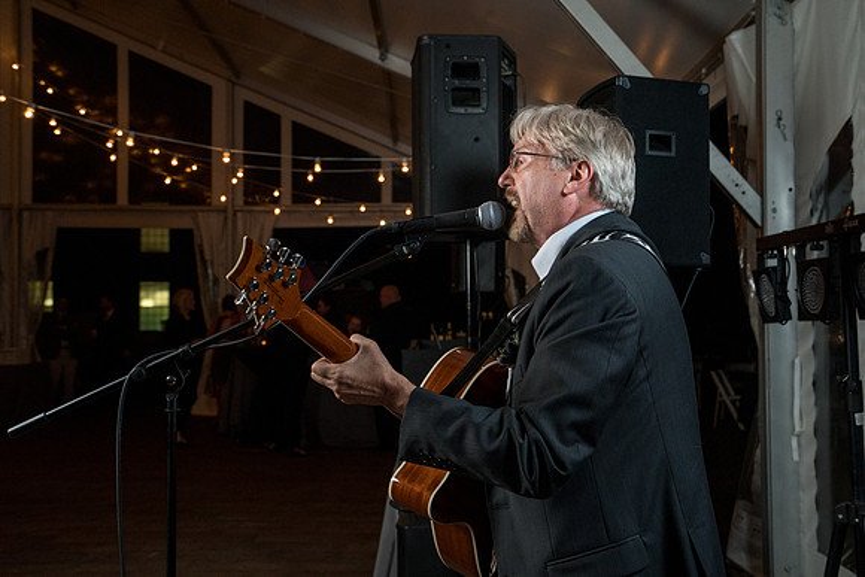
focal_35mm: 40
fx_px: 965
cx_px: 429
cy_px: 276
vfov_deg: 33.3
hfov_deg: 48.3
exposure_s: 1/200
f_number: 5
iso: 2000
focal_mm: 35
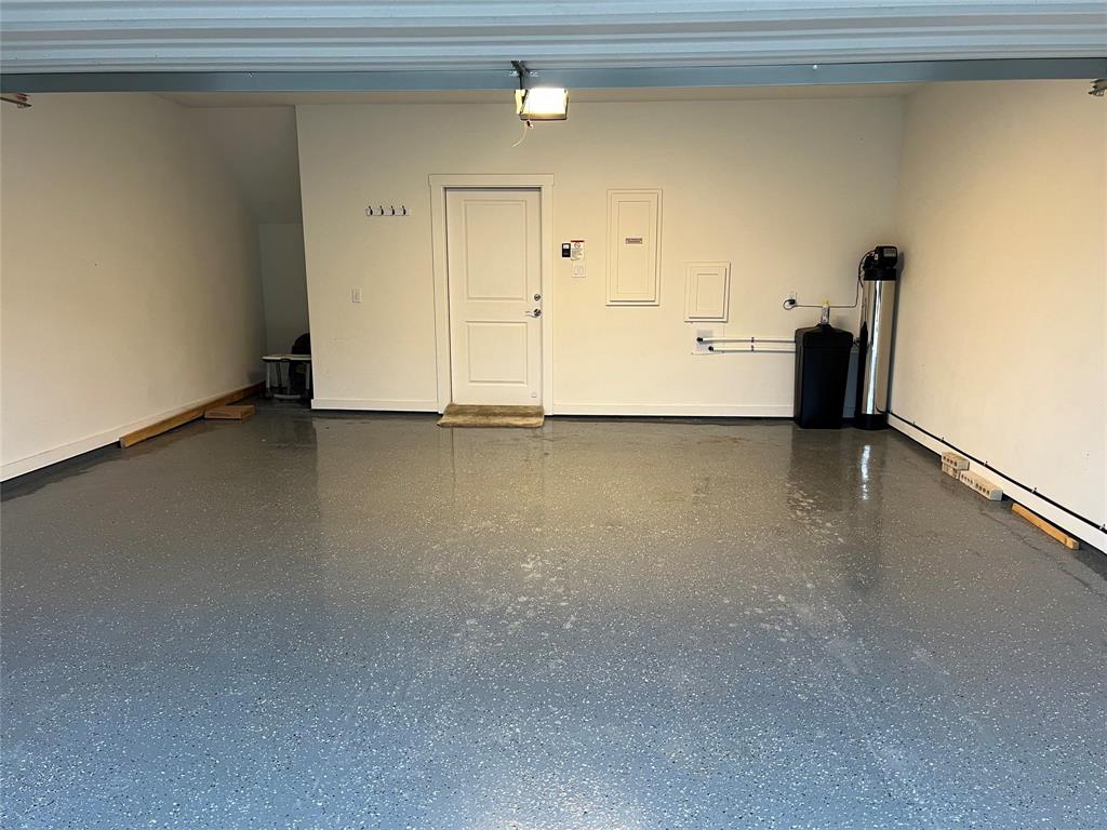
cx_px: 554
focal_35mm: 26
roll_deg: +0.2
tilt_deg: -11.5
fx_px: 831
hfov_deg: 67.3
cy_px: 415
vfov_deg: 53.1
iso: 125
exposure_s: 1/60
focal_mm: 5.7
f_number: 1.5
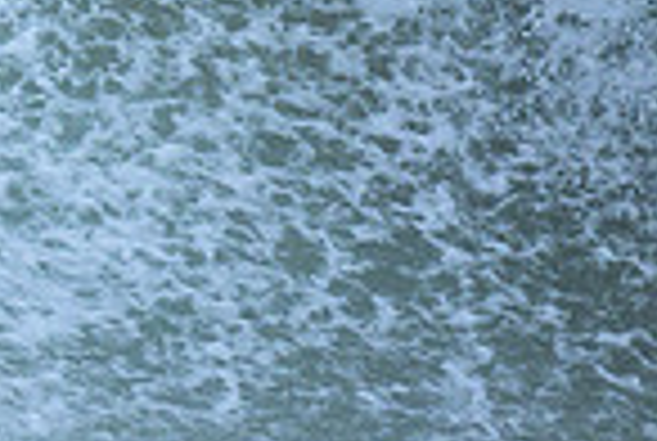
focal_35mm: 4102
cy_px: 42
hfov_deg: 0.5
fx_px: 75014
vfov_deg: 0.3
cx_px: -998
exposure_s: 1/2000
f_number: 6.3
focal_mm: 800
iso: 720
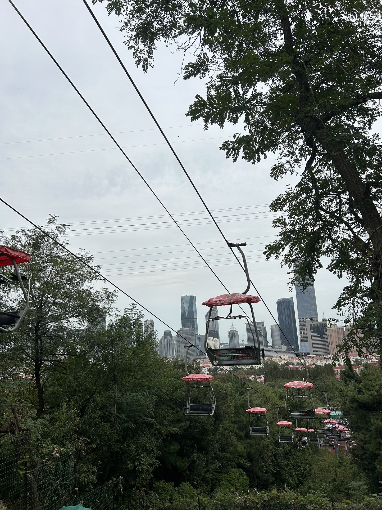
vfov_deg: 65.3
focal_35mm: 27
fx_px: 397
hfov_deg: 51.3
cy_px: 261
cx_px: 193
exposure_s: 1/4630
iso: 50
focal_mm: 5.7
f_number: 1.5
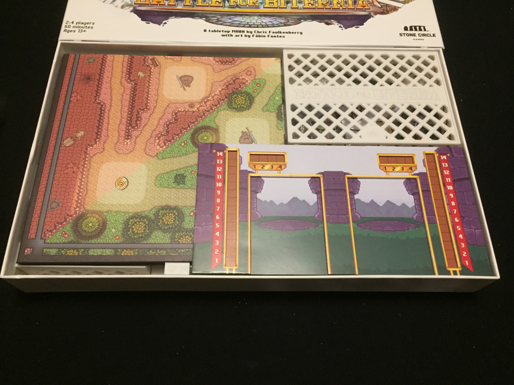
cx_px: 257
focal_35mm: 29
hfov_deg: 61.7
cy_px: 192
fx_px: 431
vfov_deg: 48.2
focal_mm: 4.15
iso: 250
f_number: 2.2
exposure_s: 1/20
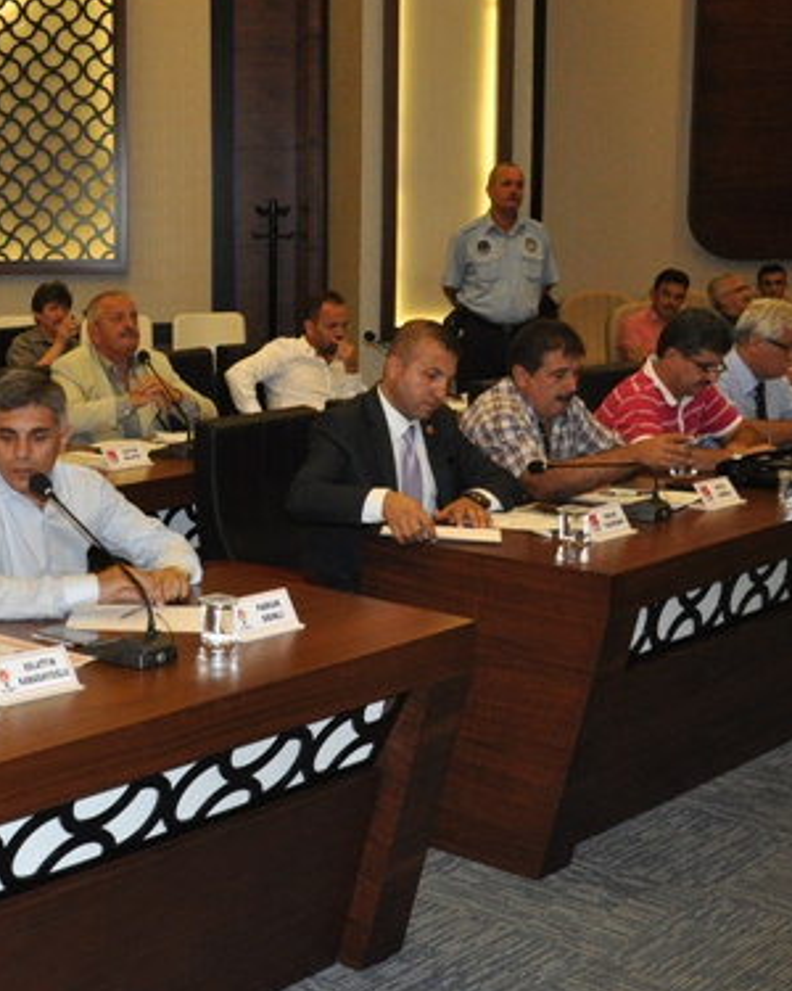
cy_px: 517
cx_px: -90
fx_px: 1582
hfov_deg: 25.9
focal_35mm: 54
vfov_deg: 34.7
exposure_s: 1/60
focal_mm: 18
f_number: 3.5
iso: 800
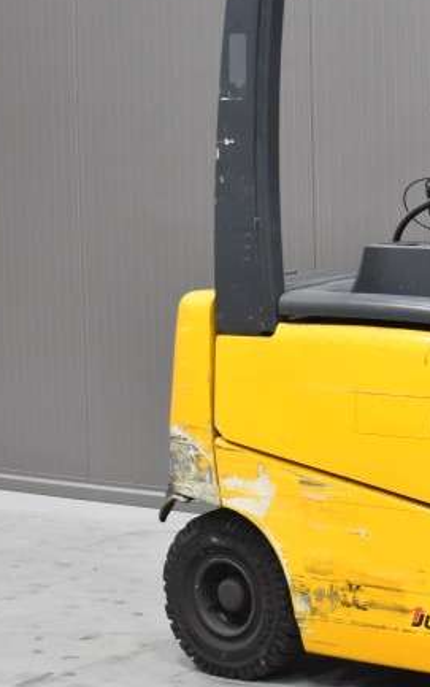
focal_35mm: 97
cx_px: 701
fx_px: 1825
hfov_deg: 12.6
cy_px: 255
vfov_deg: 21.3
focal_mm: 23
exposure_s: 1/30
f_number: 5.6
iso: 1600
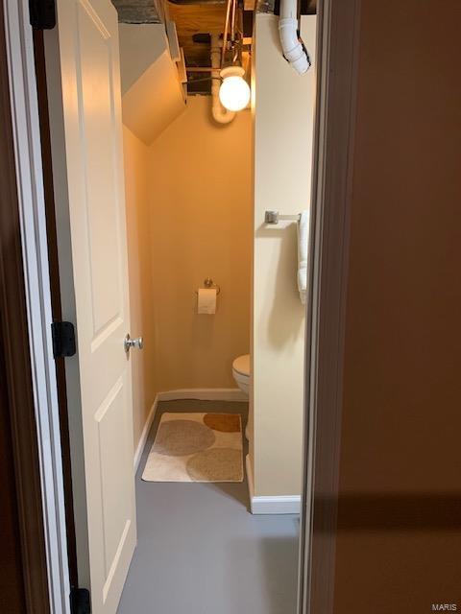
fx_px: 462
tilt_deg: -11.3
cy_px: 307
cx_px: 230
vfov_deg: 67.3
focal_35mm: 26
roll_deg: +0.8
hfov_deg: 53.1
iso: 250
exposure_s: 1/60
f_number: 1.8
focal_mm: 4.25
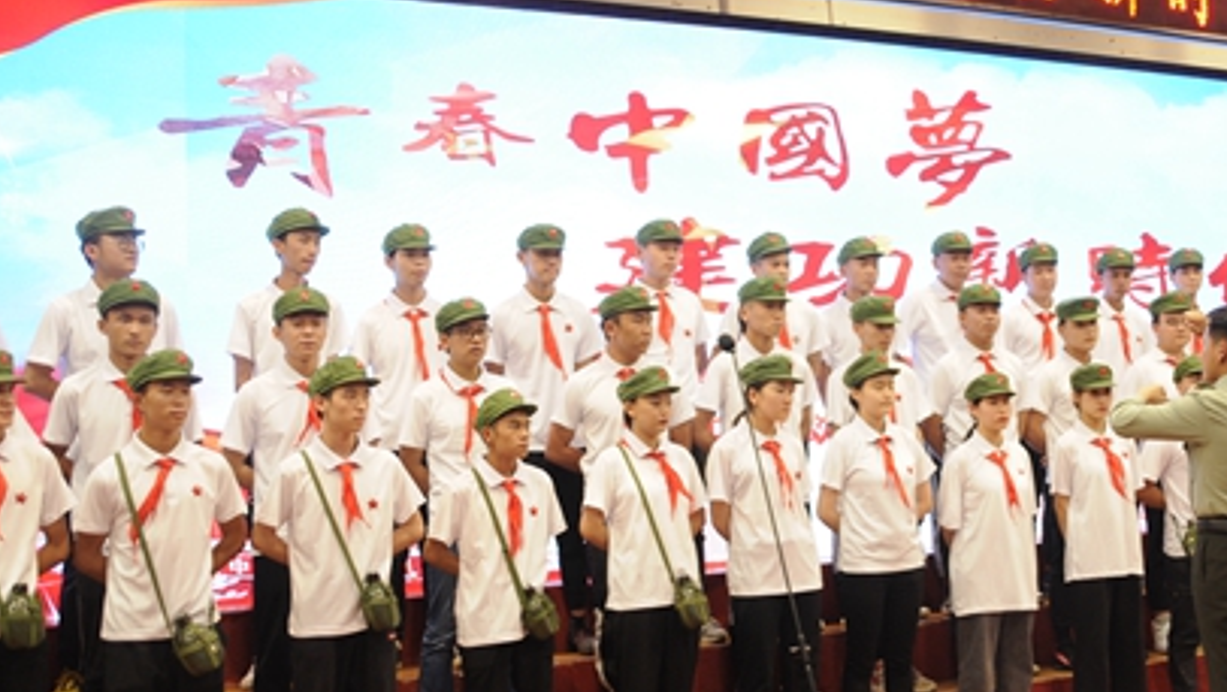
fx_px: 1660
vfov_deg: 23.5
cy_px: 331
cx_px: 792
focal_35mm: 51
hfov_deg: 40.2
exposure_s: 1/50
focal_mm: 22
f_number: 3.8
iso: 500
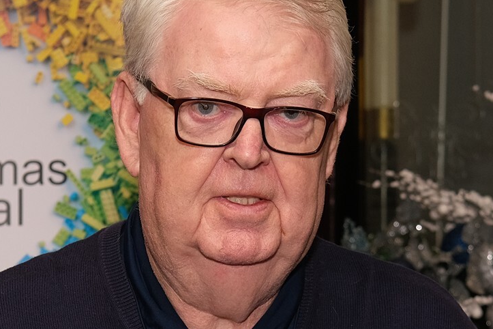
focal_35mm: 66
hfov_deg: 30.5
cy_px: 138
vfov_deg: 20.6
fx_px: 904
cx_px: 271
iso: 400
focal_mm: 35
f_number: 3.6
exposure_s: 1/125
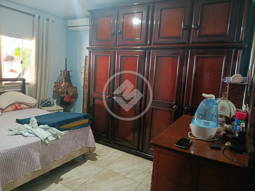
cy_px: 96
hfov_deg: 71.6
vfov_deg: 56.8
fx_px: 177
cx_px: 128
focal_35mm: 24
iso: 1314
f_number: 1.7
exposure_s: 1/30
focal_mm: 5.24
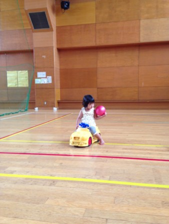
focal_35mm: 33
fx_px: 215
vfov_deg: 55.3
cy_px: 112
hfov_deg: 43.0
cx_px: 84
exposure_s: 1/20
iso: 100
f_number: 2.4
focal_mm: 4.13
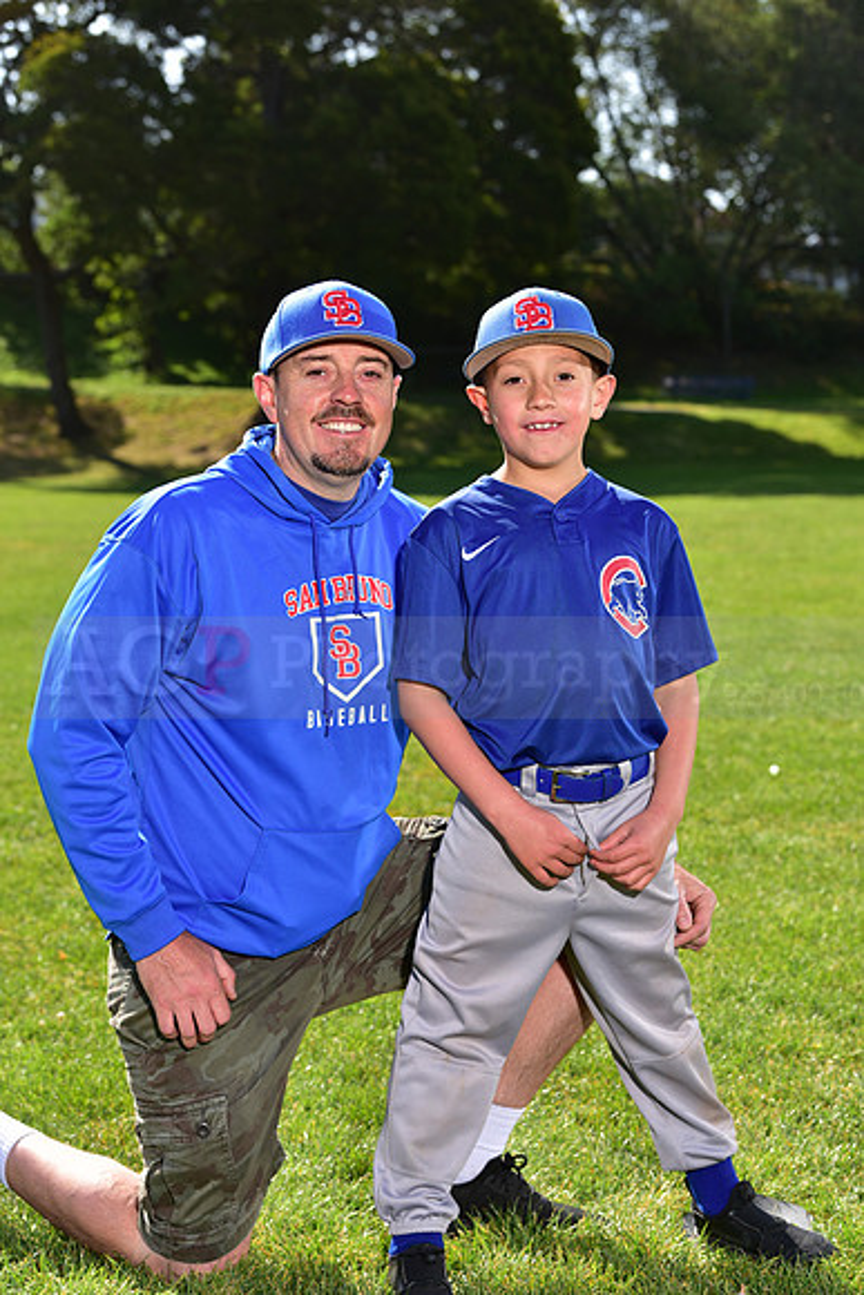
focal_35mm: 70
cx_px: 432
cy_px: 648
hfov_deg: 19.5
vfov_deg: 28.8
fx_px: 2518
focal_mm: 70
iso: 80
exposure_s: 1/250
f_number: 5.6
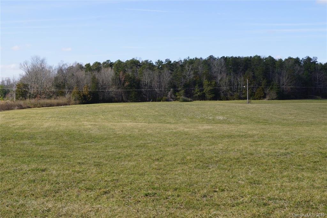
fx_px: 409
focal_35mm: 45
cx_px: 164
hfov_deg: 43.6
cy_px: 109
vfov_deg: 29.8
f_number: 13
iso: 100
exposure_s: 1/100
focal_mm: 30
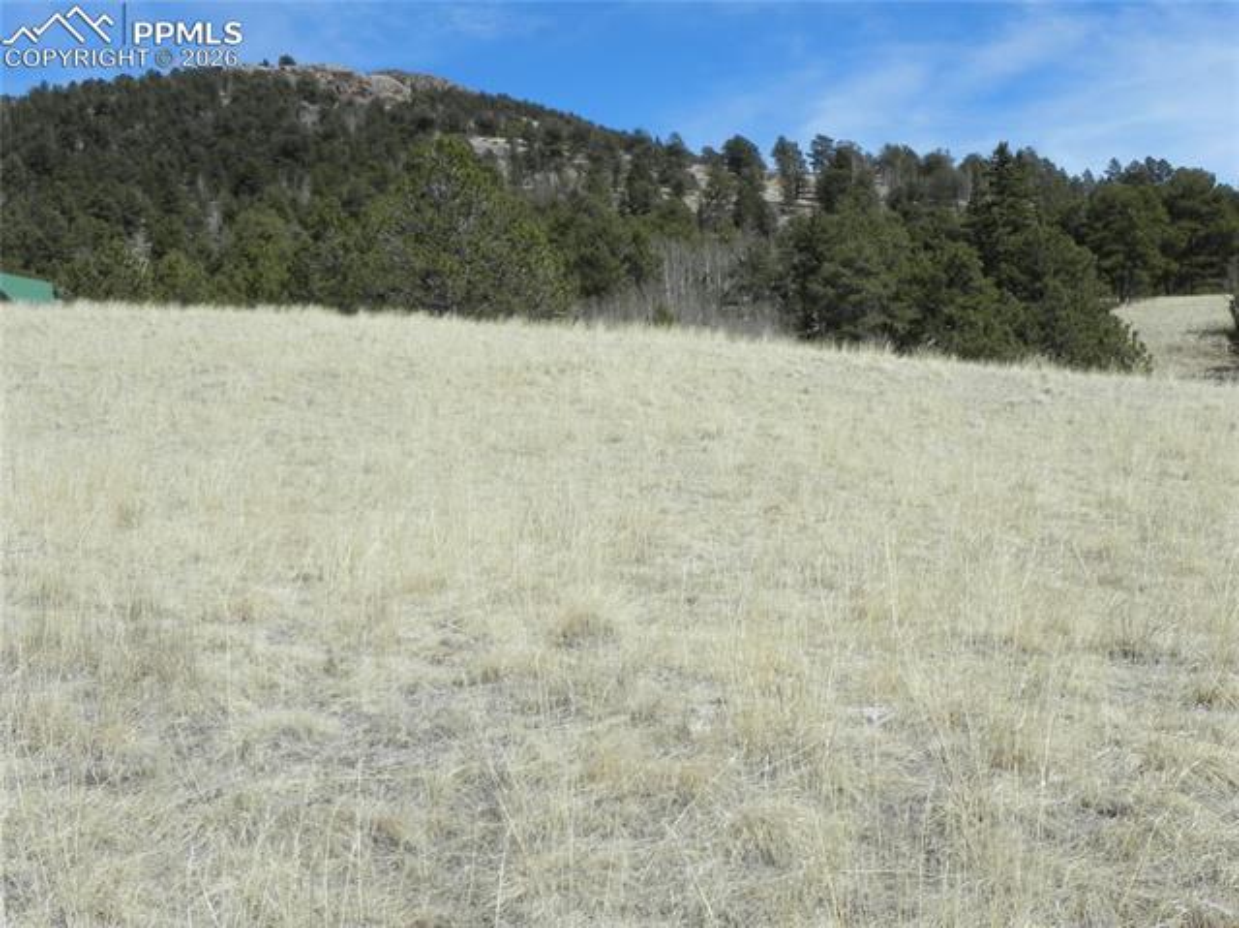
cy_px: 464
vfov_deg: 31.5
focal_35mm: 46
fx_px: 1645
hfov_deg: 41.3
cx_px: 620
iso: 160
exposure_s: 1/428
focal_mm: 8.2
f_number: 8
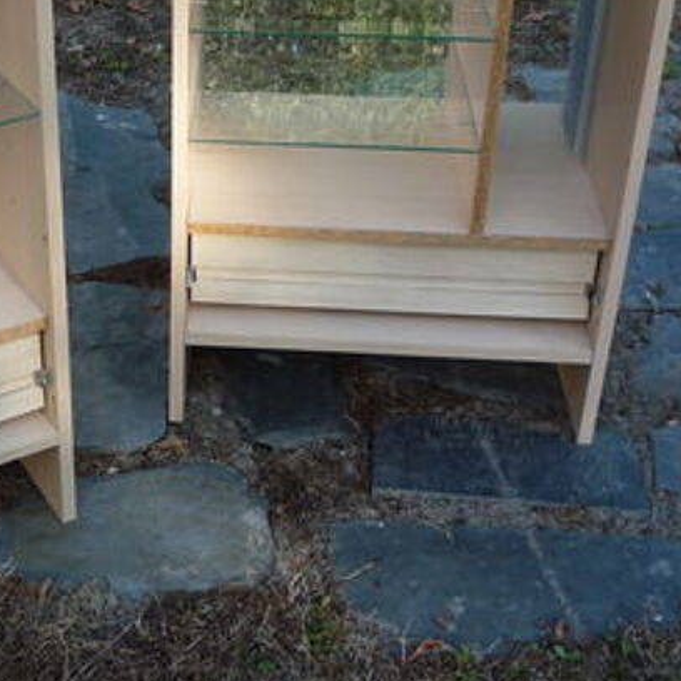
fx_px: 1447
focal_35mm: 65
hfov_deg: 25.8
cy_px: 220
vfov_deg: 26.3
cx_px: 102
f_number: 4
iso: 100
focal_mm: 5.2
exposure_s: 1/160
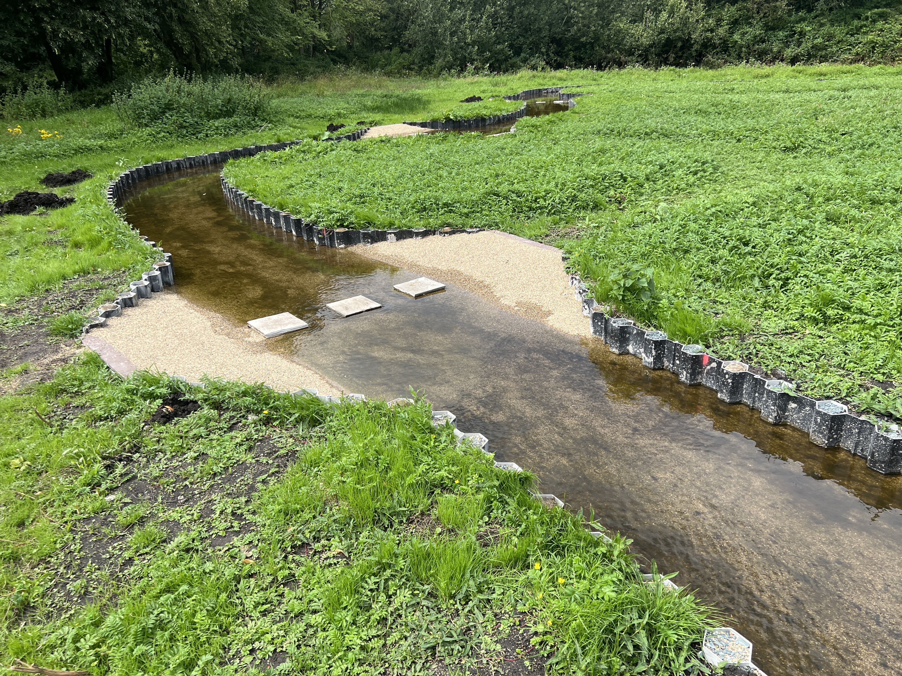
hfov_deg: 67.3
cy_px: 338
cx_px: 451
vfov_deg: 53.1
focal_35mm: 26
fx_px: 677
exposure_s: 1/2123
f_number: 1.5
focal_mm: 5.7
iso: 50
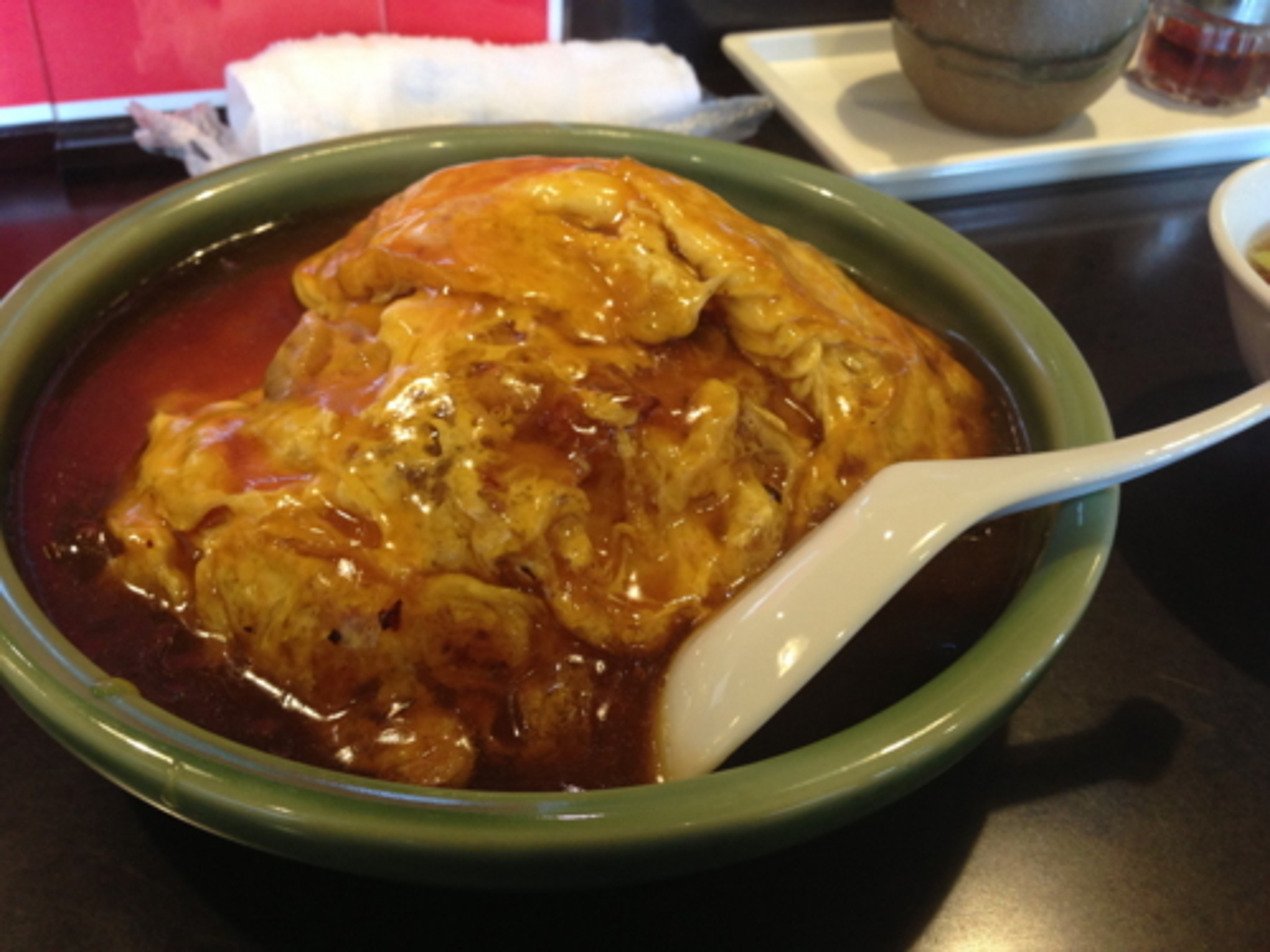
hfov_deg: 55.4
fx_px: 1211
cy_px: 476
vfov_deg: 42.9
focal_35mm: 33
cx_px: 635
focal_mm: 4.13
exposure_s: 1/20
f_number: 2.4
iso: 100
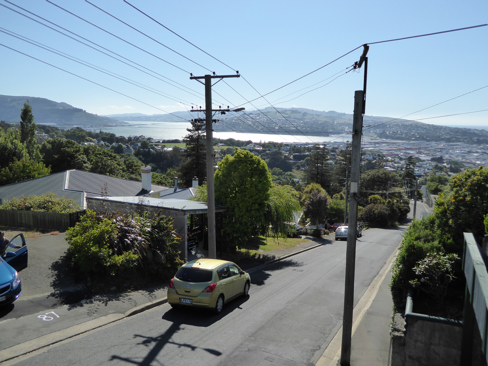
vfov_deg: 48.2
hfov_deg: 61.7
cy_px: 183
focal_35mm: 29
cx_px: 244
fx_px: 409
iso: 160
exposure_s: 1/1600
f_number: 3.5
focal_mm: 5
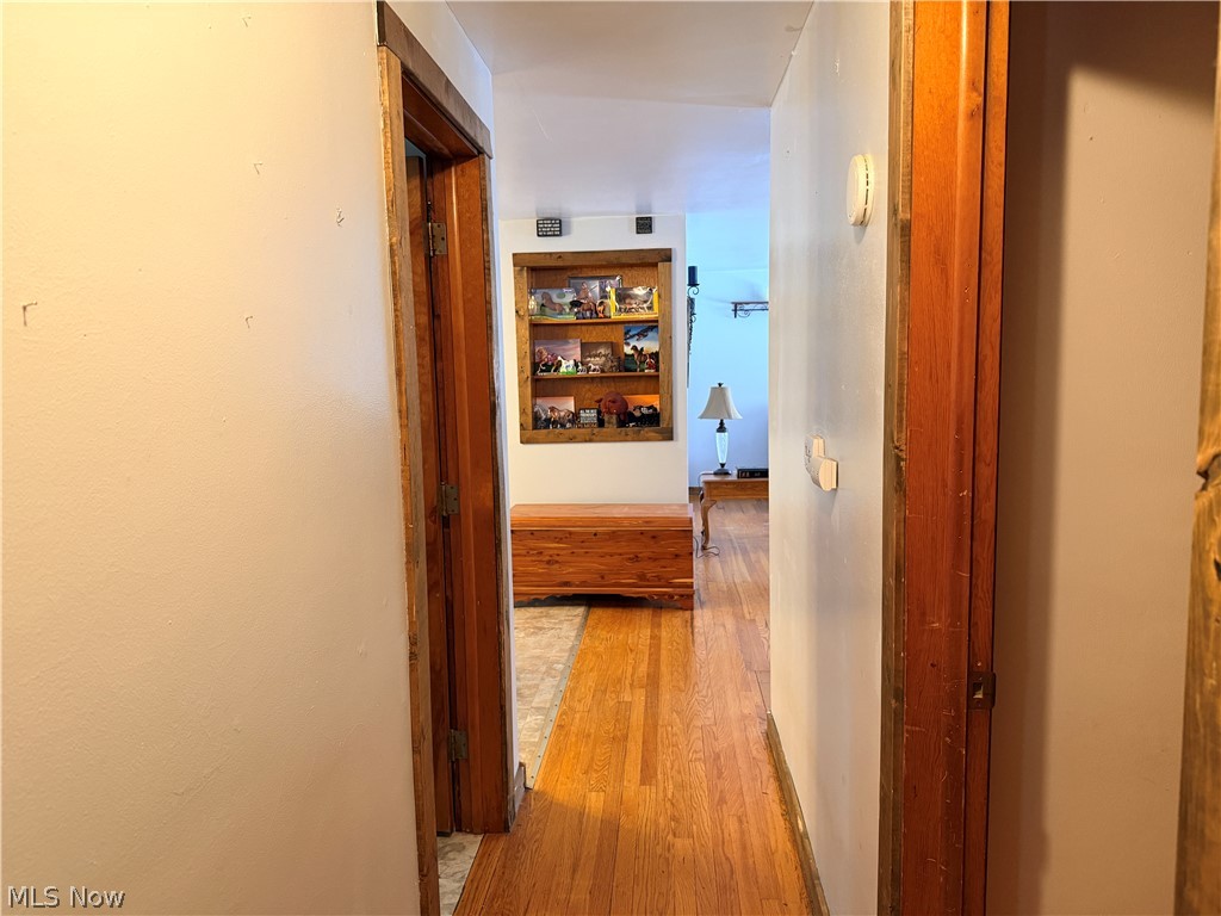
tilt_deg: -6.0
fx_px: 847
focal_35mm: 24
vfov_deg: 56.8
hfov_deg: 71.6
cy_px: 458
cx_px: 610
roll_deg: +1.8
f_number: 1.78
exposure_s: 1/60
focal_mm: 6.76
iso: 400
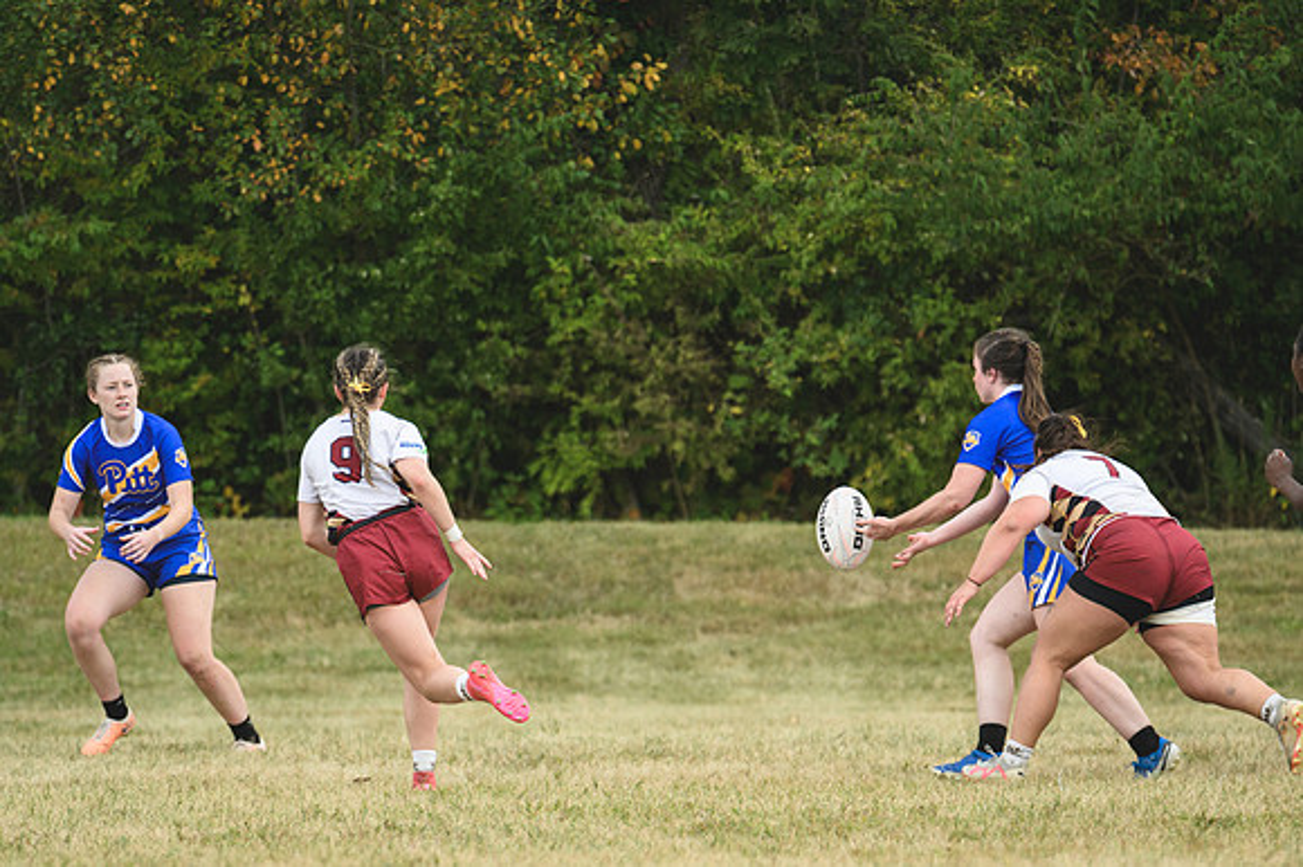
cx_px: 652
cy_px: 434
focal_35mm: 750
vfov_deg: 1.8
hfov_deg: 2.8
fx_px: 27129
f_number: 6.3
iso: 640
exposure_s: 1/1000
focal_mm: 500
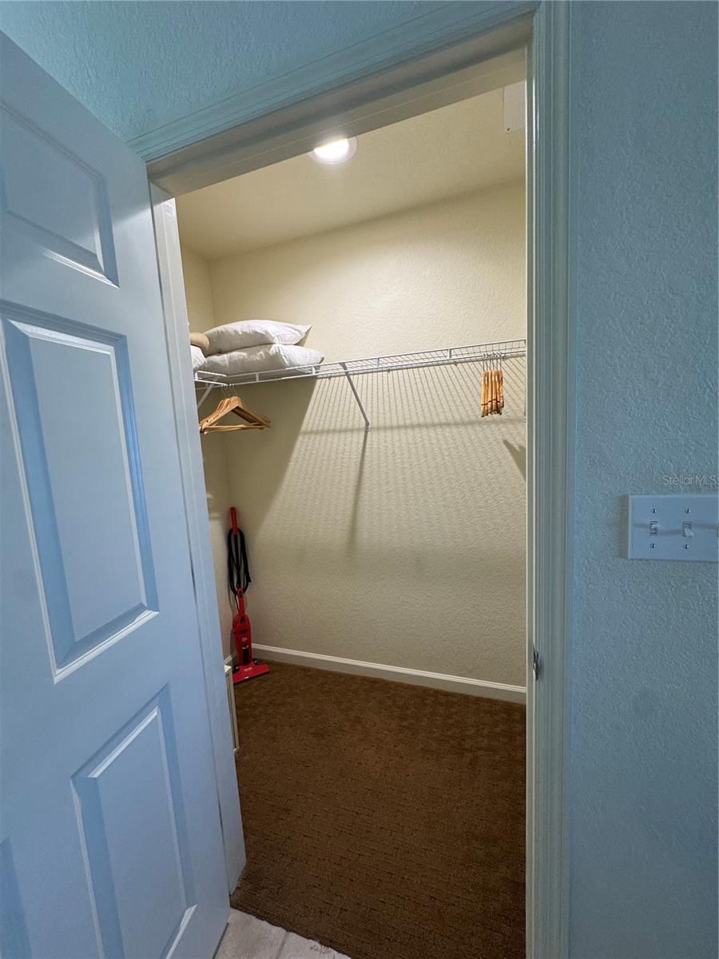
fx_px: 388
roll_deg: +4.1
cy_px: 480
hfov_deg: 85.7
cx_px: 360
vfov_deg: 102.1
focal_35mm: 14
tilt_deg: -7.4
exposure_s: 1/120
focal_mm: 2.22
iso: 200
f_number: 2.2
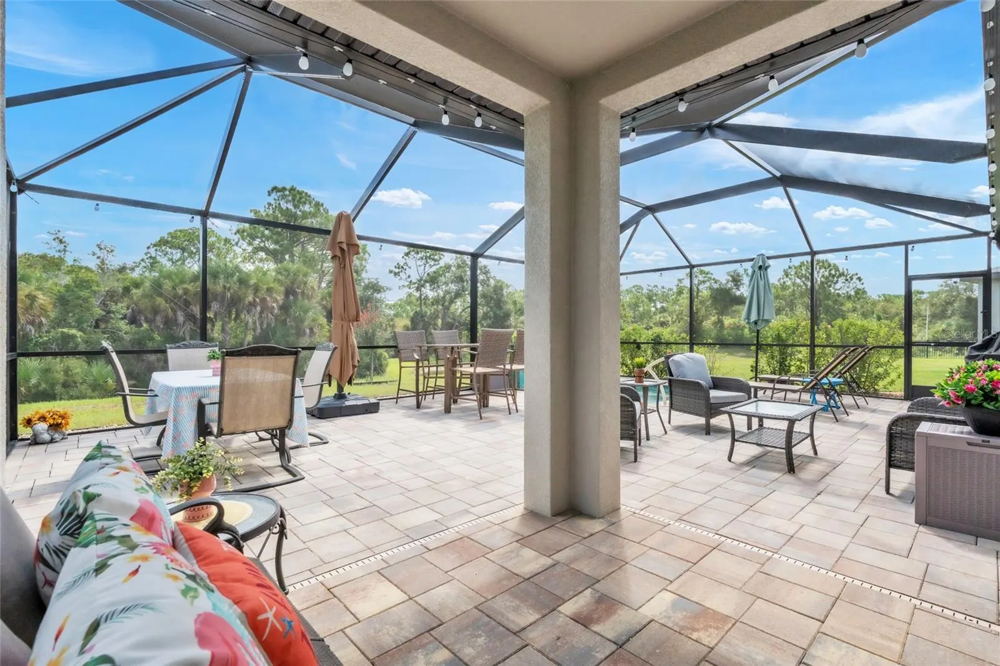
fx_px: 472
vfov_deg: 70.4
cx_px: 500
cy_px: 333
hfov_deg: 93.3
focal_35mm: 17
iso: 1000
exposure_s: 1/1000
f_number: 9
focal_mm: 17
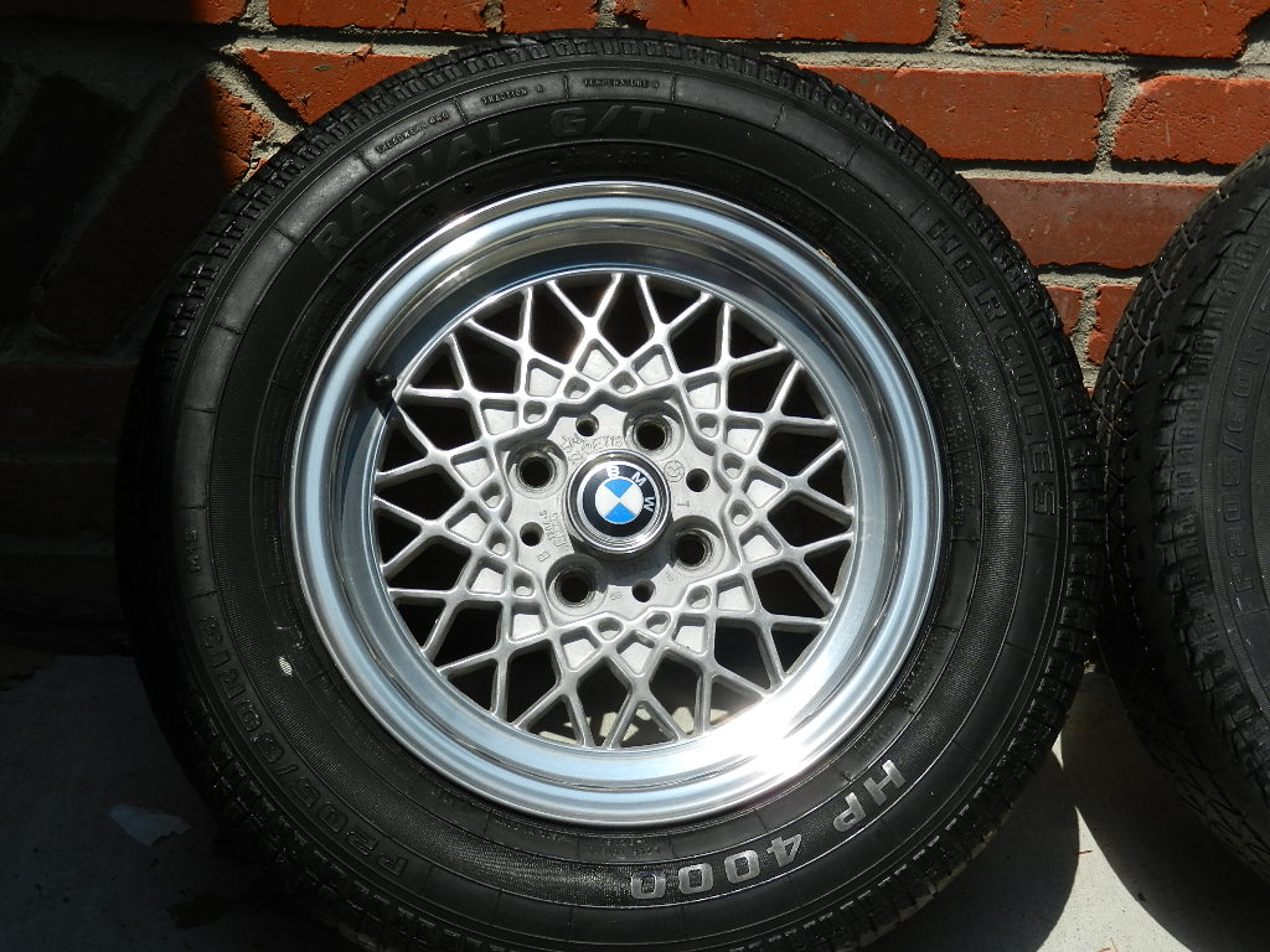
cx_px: 635
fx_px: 2201
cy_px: 476
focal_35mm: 60
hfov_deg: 32.2
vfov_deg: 24.4
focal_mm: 10.9
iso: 160
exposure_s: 1/1600
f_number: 4.5
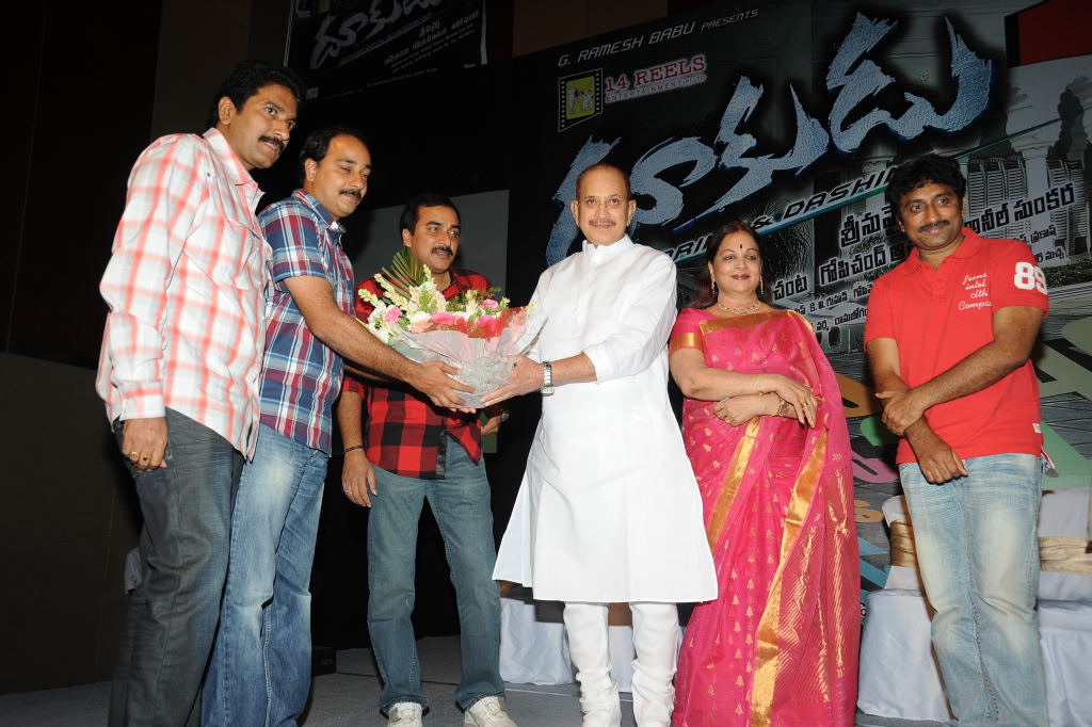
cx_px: 546
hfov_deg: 58.7
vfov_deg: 41.1
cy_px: 364
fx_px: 970
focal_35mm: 32
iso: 400
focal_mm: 32
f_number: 8
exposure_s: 1/125
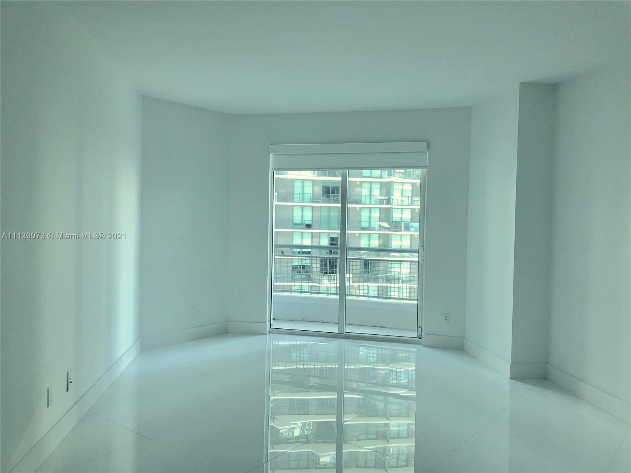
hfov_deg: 63.4
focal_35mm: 28
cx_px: 316
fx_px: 510
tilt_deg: -1.1
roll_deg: -1.4
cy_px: 236
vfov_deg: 49.7
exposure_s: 1/120
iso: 50
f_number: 1.8
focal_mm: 4
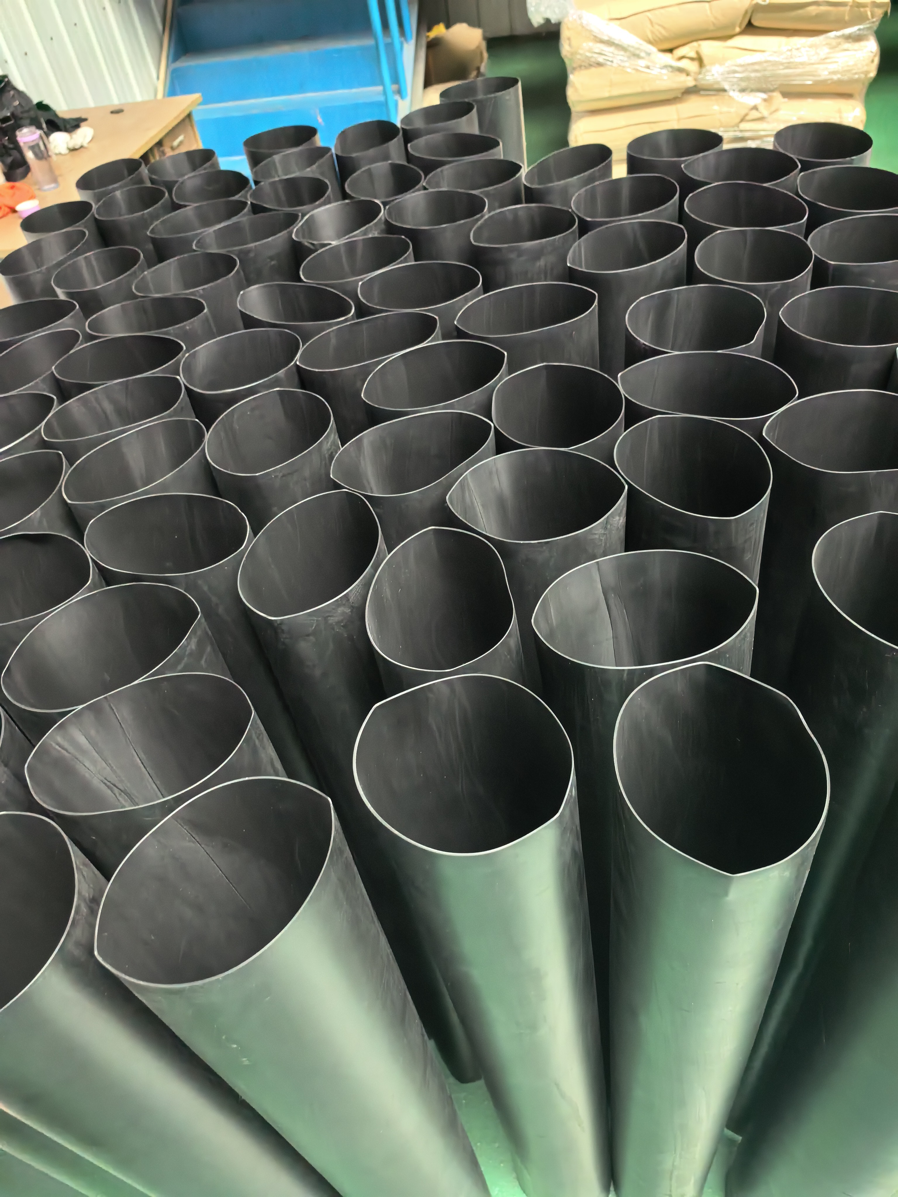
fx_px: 830
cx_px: 449
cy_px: 598
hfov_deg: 56.8
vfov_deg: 71.6
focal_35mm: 24
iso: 2000
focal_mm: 6.98
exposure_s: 1/396
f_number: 2
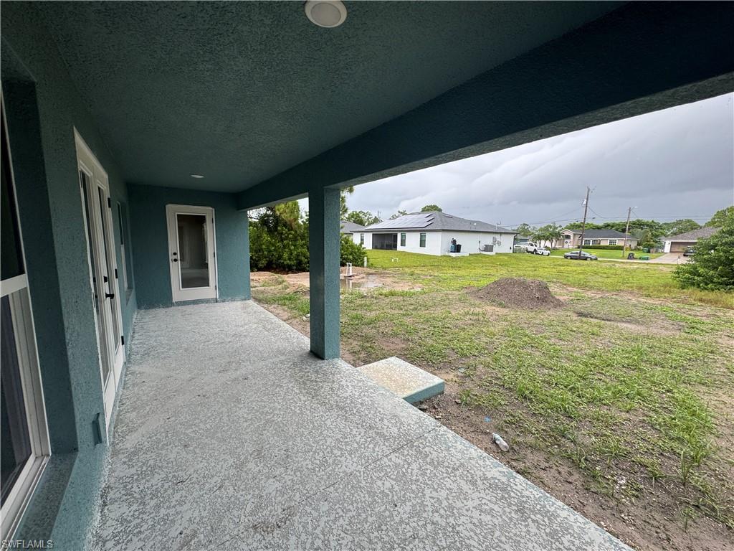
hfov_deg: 102.1
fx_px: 297
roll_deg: -1.4
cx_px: 367
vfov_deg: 85.7
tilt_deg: -7.8
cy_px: 276
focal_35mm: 14
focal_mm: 2.22
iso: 40
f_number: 2.2
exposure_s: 1/253
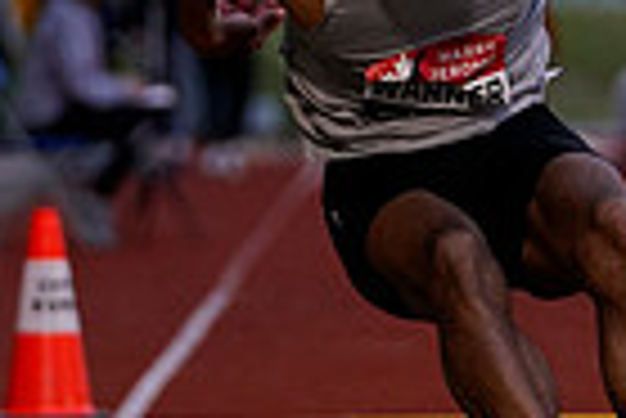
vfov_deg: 2.5
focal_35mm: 560
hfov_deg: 3.7
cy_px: -222
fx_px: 9748
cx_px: 504
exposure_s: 1/1600
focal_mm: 134
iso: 2000
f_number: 2.8
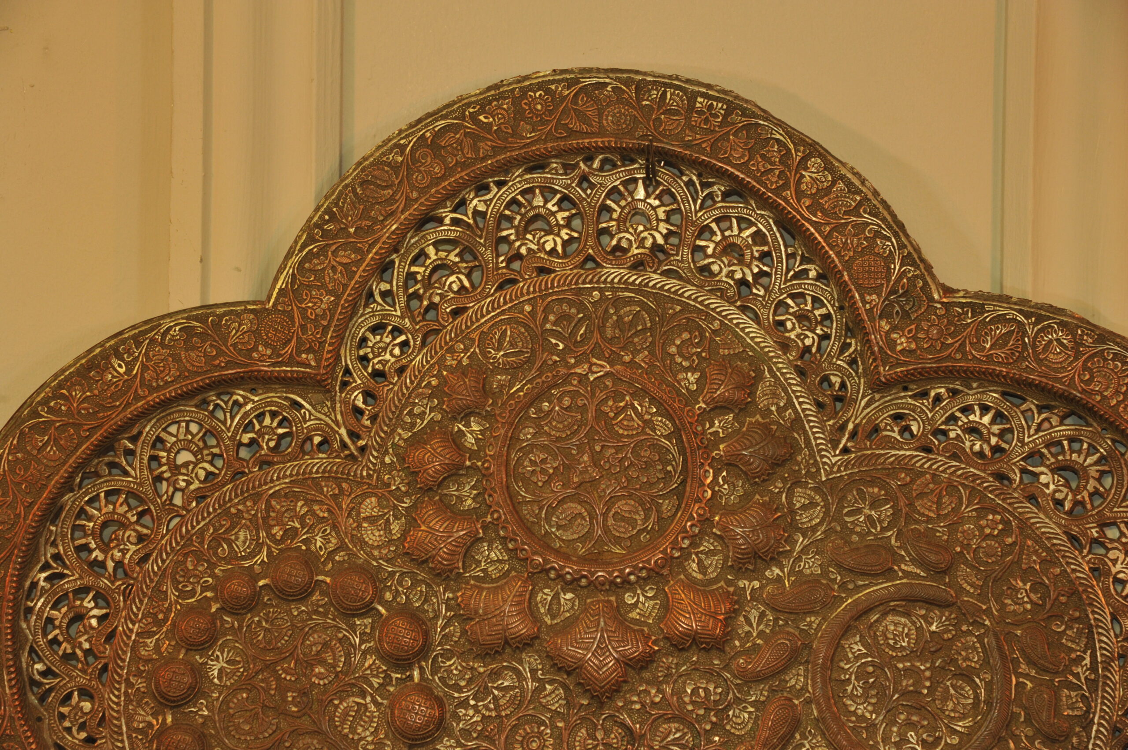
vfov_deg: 13.9
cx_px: 564
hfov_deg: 20.8
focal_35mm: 98
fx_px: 3068
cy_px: 375
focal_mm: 98
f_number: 9
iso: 1250
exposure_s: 1/60
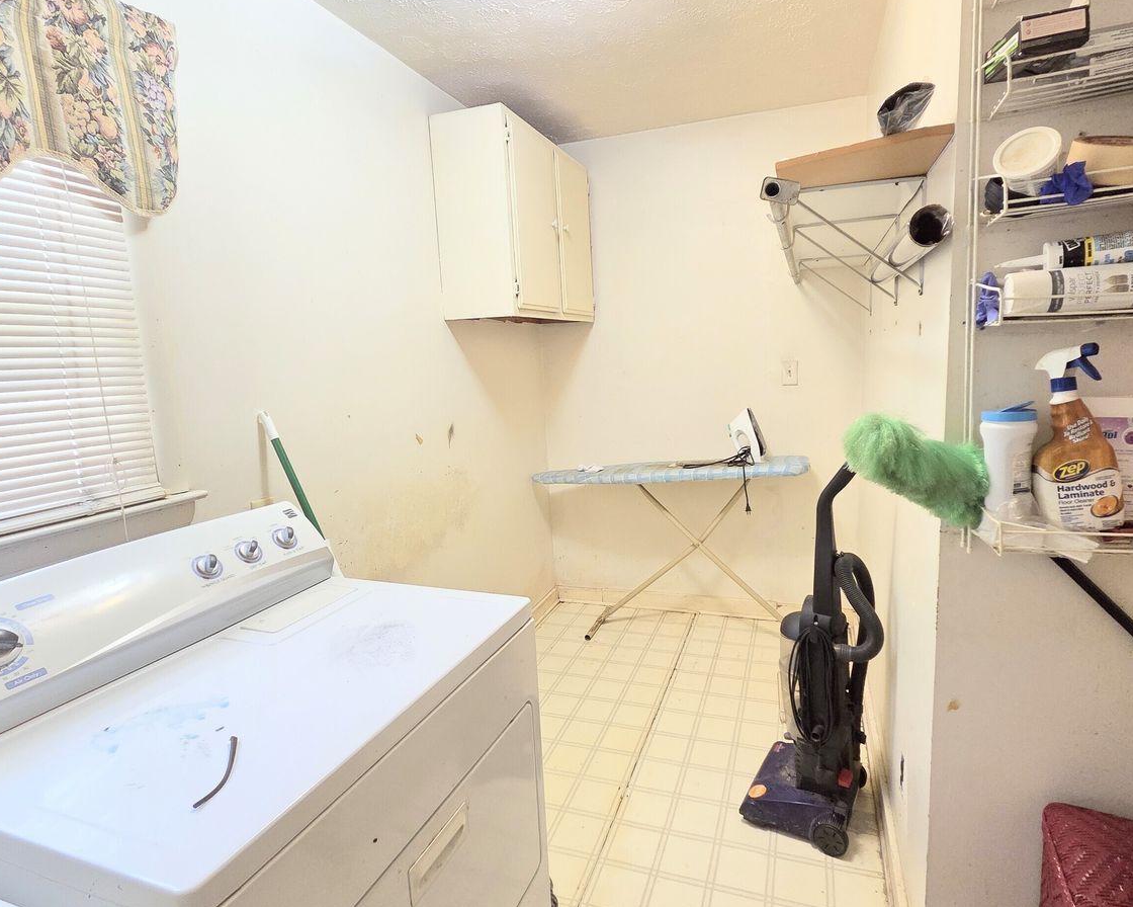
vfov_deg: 77.0
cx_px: 599
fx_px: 570
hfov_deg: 89.5
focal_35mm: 17
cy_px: 443
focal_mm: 2.2
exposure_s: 1/60
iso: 640
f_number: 2.2
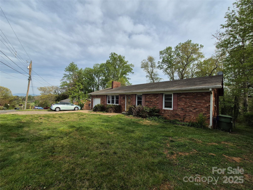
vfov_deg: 89.9
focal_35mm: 13
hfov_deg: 106.2
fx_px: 95
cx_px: 126
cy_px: 95
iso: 50
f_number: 2.2
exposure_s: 1/1616
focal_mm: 1.74
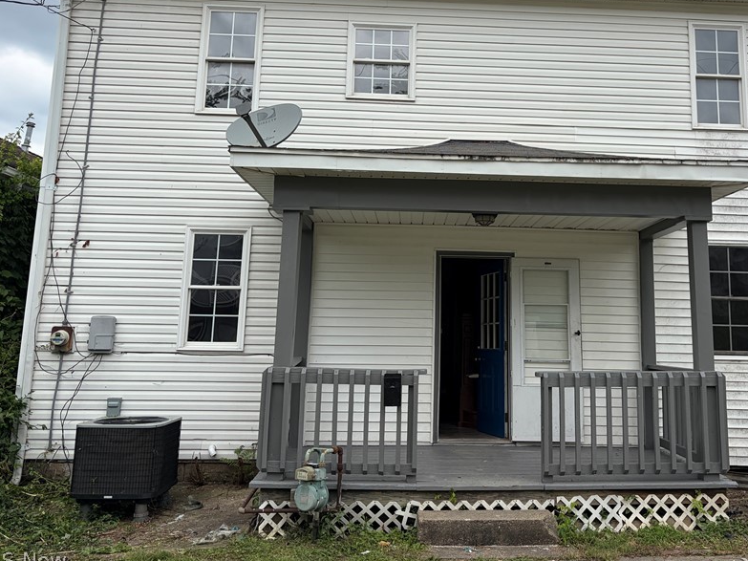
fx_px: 735
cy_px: 209
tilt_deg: +10.0
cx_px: 457
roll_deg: -0.3
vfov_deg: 41.5
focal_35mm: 34
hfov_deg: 53.5
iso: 50
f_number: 1.6
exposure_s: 1/1901
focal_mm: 5.96
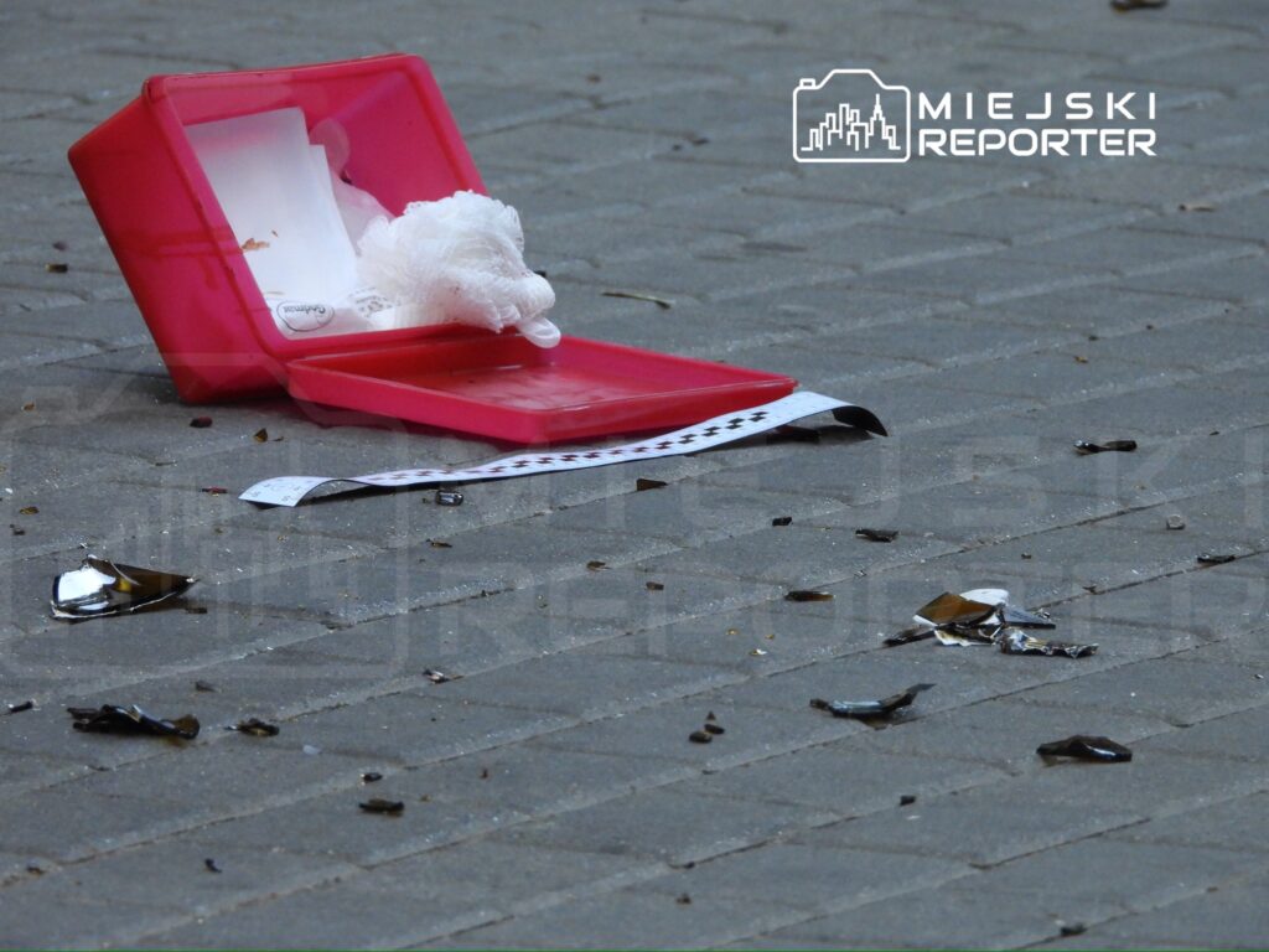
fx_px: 27495
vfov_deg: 2.0
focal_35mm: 750
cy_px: 476
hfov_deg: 2.6
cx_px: 634
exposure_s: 1/125
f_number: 5.6
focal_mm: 135
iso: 640
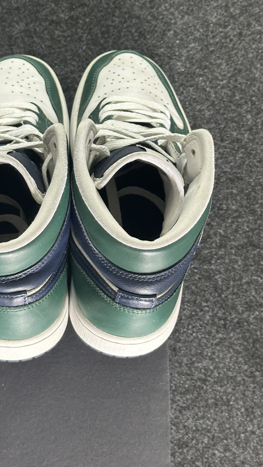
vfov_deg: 30.9
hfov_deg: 17.6
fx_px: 843
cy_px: 194
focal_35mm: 68
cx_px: 72
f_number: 1.78
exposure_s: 1/33
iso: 200
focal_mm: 6.86
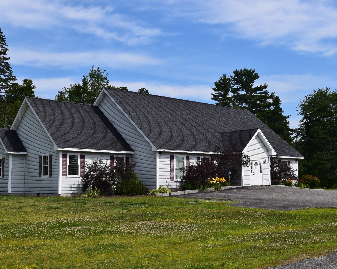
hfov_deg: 39.9
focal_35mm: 47
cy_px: 136
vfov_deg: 32.4
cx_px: 159
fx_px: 465
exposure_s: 1/500
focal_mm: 27
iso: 200
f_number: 11
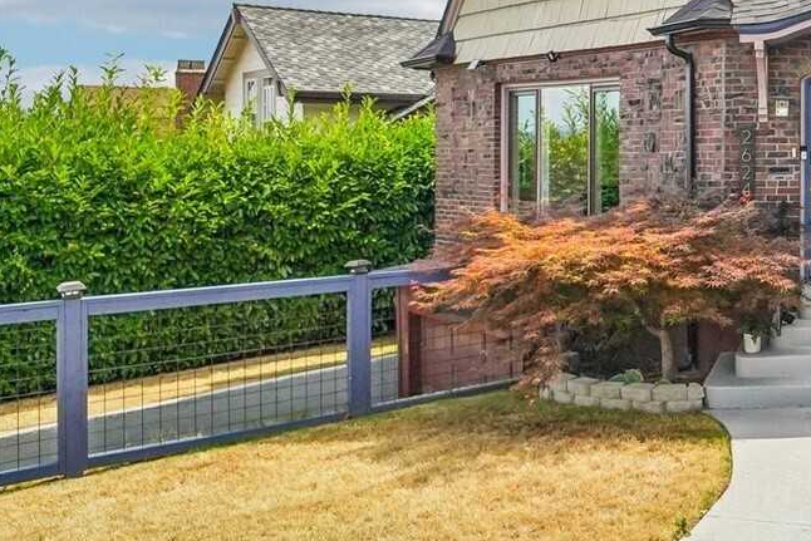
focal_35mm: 42
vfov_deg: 31.5
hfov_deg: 38.7
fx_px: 946
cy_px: 156
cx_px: 881
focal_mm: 16
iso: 1600
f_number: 8
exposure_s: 1/1250
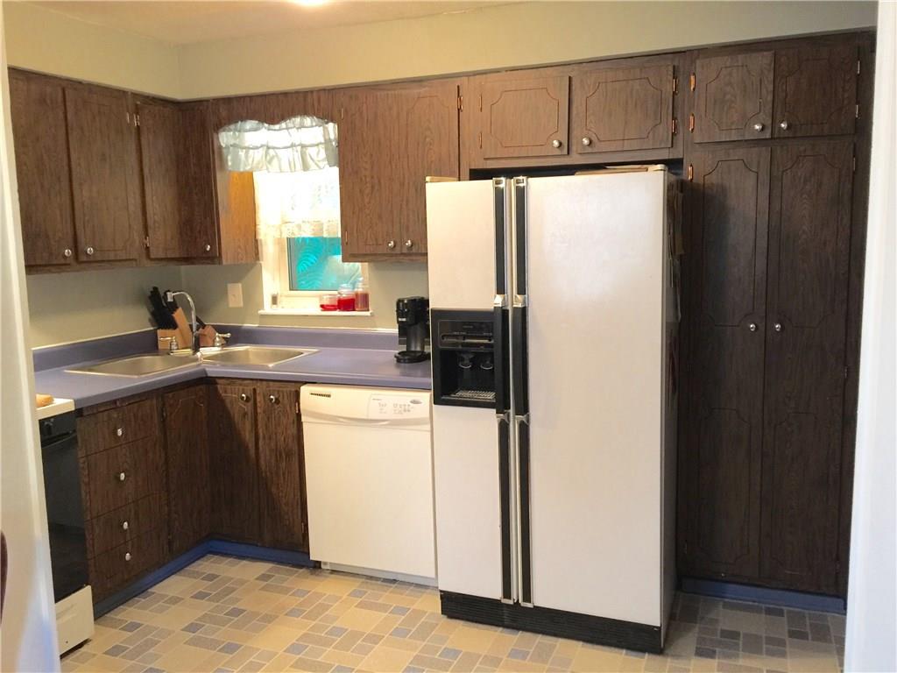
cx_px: 448
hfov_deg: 61.7
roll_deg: -0.2
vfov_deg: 48.2
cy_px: 336
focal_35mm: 29
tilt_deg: -7.6
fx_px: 751
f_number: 2.2
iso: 64
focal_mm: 4.15
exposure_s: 1/4
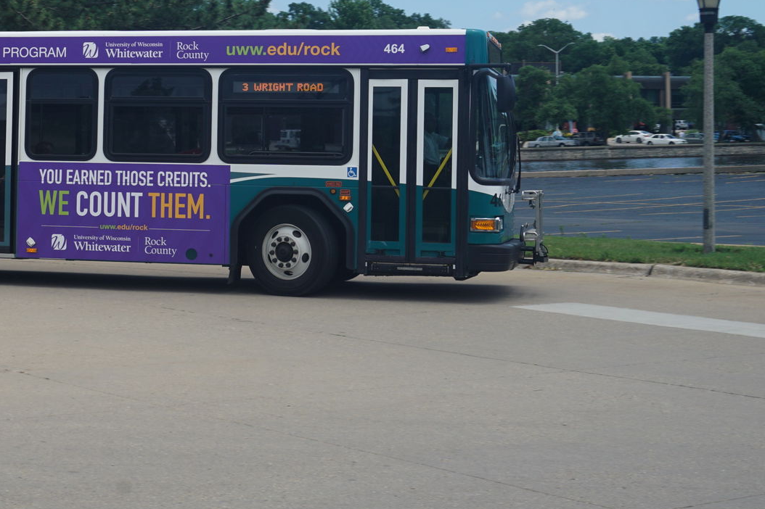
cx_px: 91
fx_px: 1742
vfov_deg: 16.6
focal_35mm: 82
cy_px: 124
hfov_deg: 24.1
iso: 100
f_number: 11
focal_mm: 30
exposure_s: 1/160
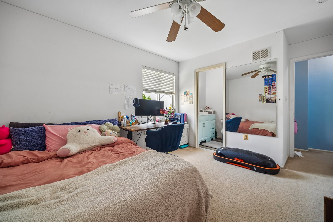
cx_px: 166
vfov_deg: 53.1
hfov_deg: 73.7
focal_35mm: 24
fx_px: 222
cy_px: 111
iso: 640
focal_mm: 24
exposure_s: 1/30
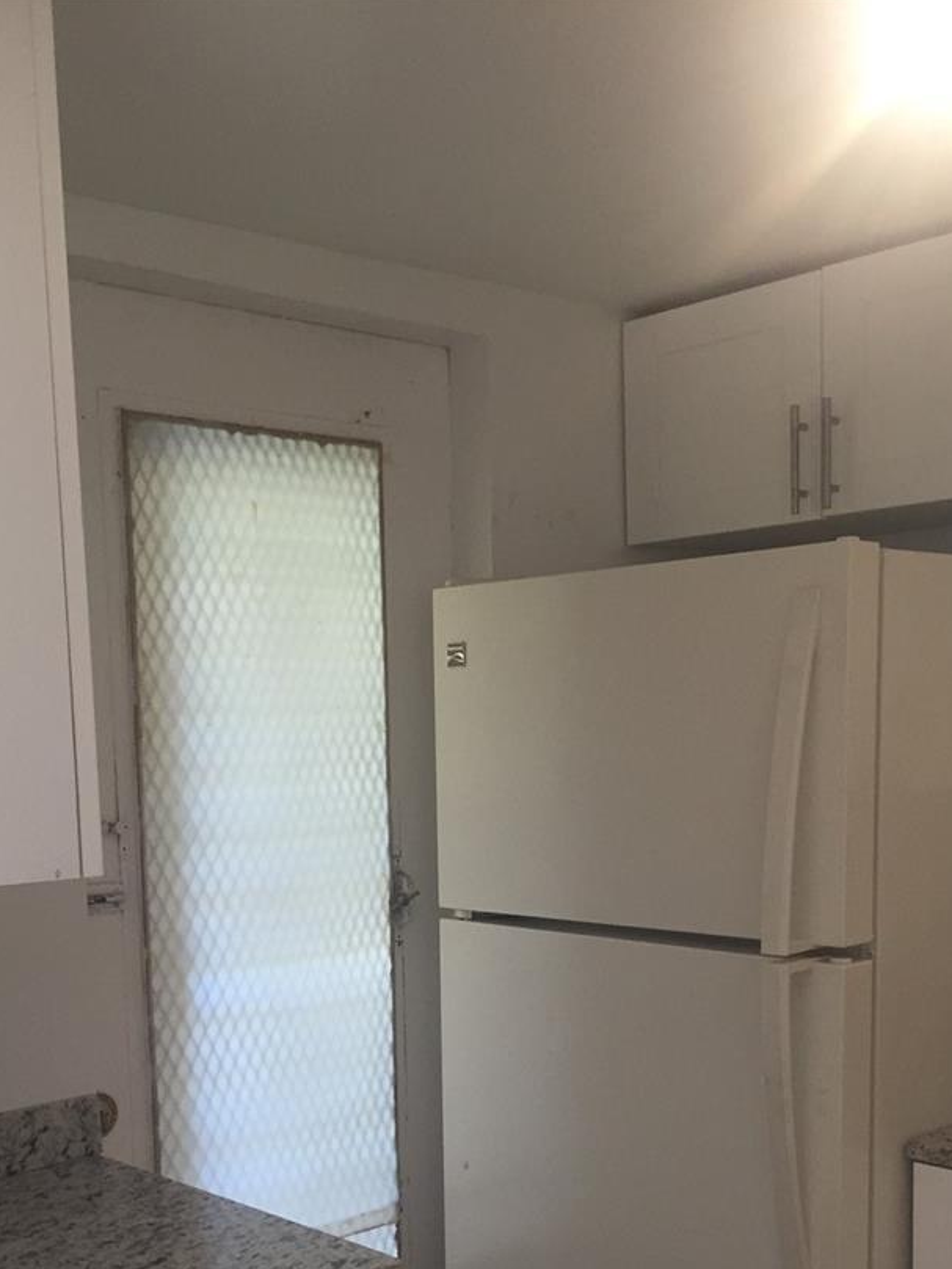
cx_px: 398
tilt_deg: -7.2
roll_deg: +1.8
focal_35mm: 43
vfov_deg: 42.6
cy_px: 935
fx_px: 1576
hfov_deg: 33.5
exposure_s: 1/30
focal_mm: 4.15
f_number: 2.2
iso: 50
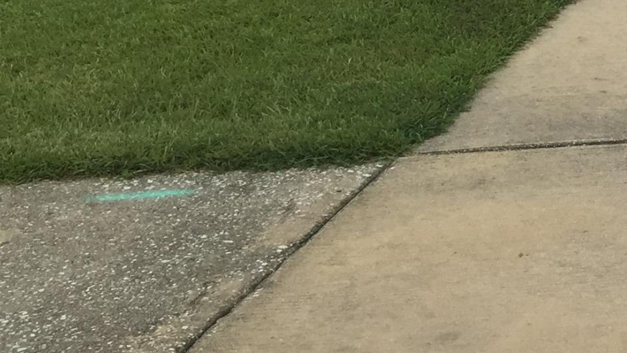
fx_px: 1679
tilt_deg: -0.2
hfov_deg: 18.6
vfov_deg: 10.8
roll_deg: -1.1
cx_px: 947
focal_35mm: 101
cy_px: -377
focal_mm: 4.15
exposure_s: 1/2083
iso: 32
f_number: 2.2
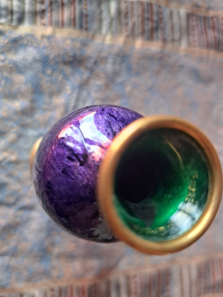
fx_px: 215
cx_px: 109
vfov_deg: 69.4
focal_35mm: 25
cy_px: 153
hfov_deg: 54.9
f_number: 1.8
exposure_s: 1/50
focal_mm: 5.23
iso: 250
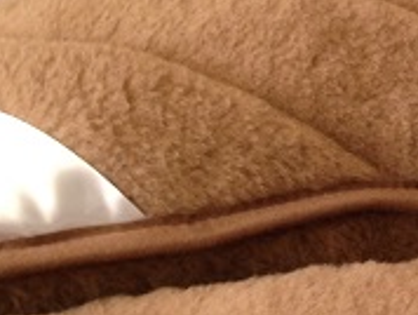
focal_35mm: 148
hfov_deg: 12.3
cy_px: 287
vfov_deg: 10.0
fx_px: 1790
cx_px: 737
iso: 50
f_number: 2.4
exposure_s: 1/20
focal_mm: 4.12
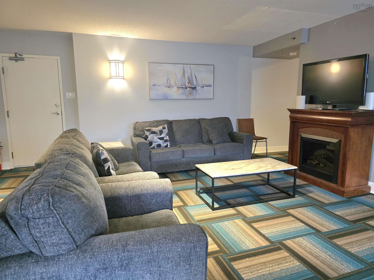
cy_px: 140
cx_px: 187
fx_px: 248
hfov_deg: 73.9
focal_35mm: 23
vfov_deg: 58.9
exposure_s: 1/60.2
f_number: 1.7
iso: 800
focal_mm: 6.3
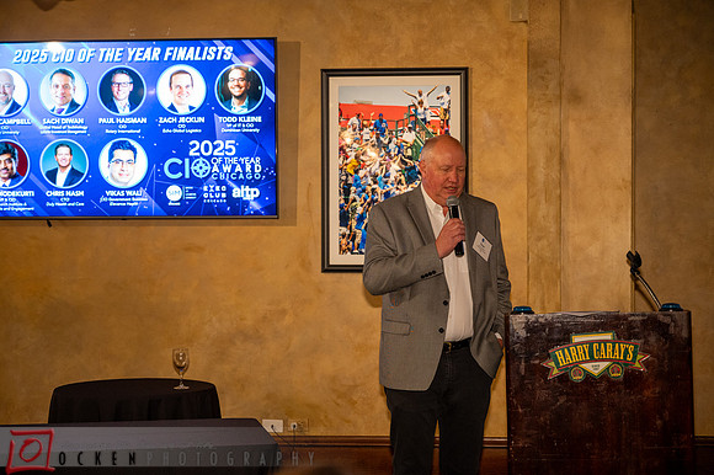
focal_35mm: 66
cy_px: 238
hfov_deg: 30.5
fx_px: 1308
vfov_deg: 20.6
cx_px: 357
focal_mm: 66
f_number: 4
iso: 2500
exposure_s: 1/100
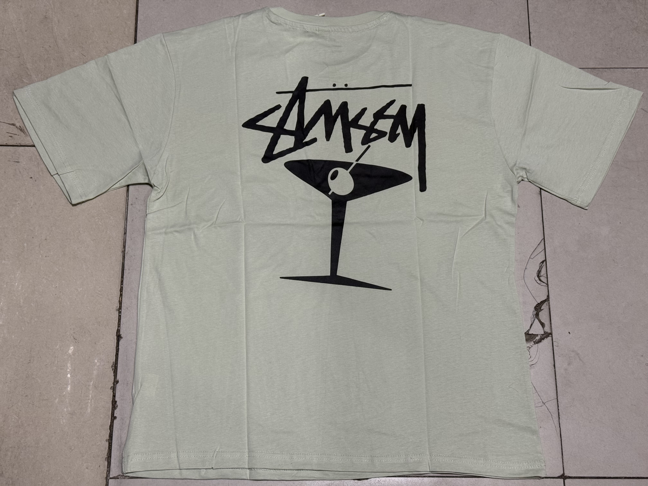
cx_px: 324
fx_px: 899
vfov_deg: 30.3
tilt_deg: -72.7
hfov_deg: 39.7
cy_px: 243
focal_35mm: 48
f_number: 1.78
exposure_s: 1/50
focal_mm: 6.76
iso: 125
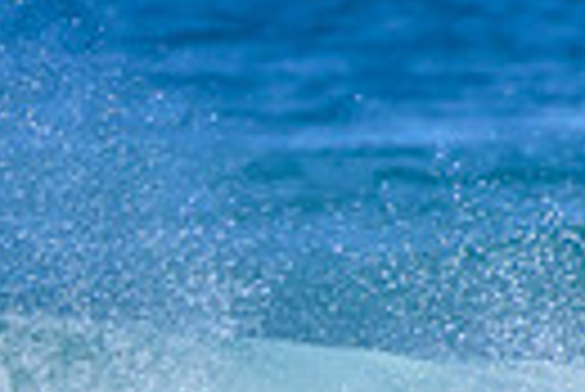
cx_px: -711
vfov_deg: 0.3
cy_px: 498
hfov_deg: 0.5
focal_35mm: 4005
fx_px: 65153
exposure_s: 1/2000
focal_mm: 900
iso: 720
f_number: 11
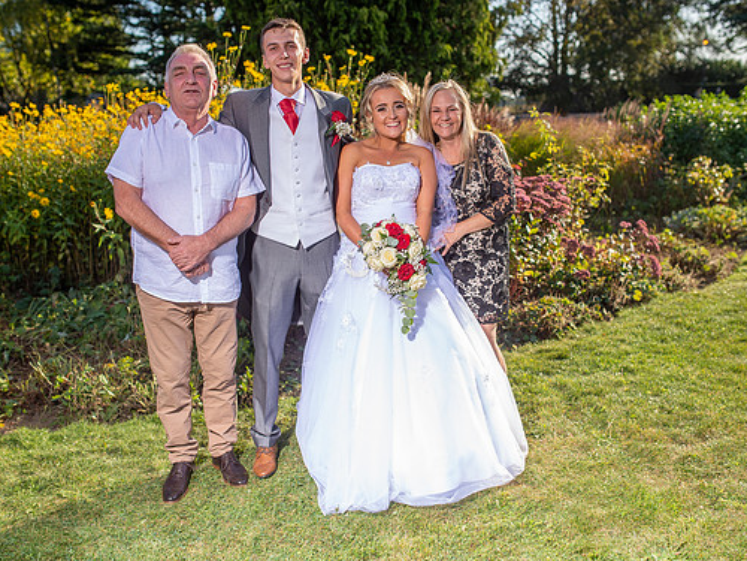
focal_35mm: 39
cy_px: 275
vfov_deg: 36.8
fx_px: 842
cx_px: 378
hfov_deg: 47.9
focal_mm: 35
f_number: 2.8
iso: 125
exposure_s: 1/1600
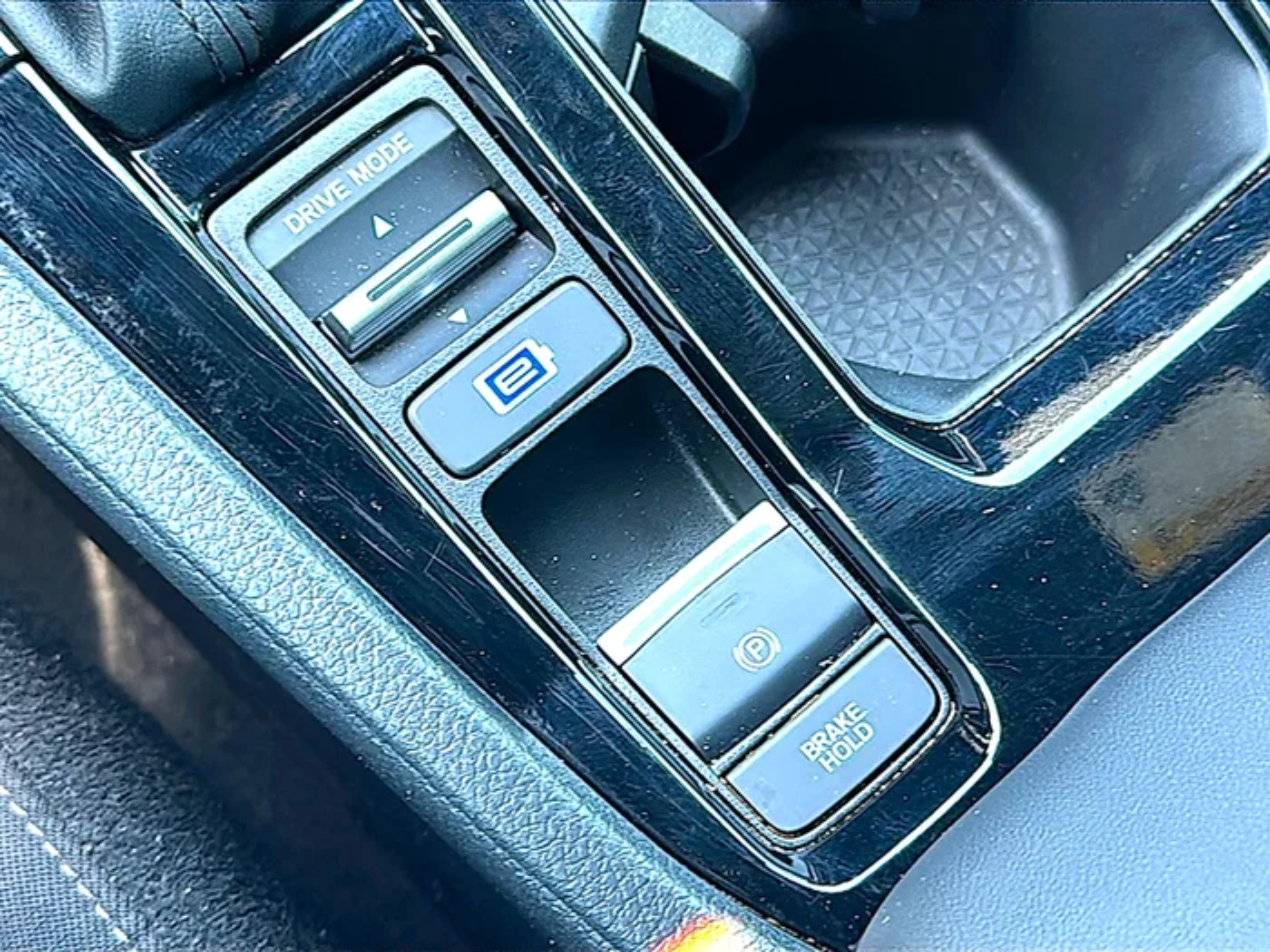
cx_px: 635
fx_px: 1688
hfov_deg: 41.2
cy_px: 476
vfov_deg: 31.5
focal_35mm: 46
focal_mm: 6.86
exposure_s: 1/50
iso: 160
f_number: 1.78
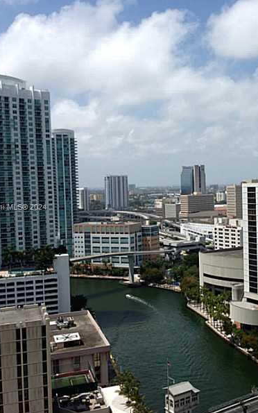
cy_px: 208
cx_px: 212
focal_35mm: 47
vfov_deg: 42.6
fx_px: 529
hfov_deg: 26.8
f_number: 2.4
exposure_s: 1/2463
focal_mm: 4.12
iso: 50
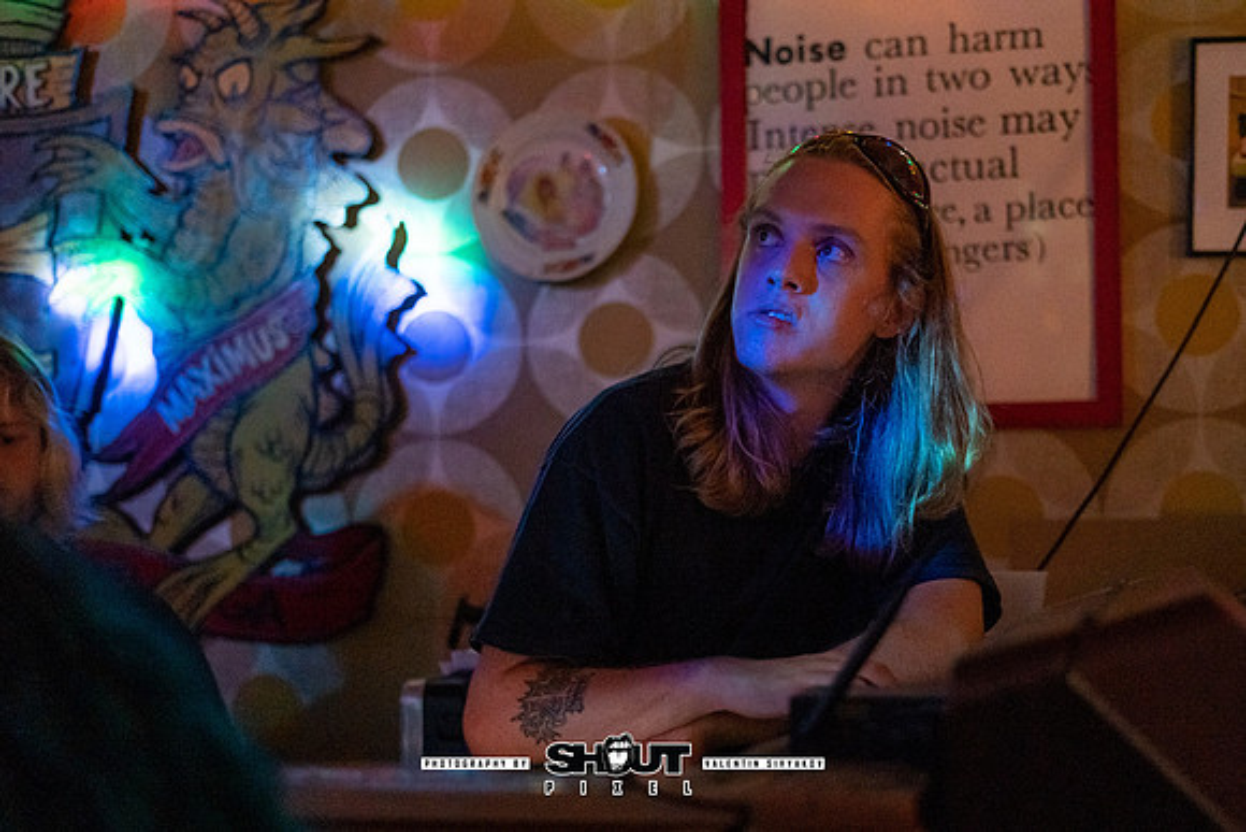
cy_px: 489
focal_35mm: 59
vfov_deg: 22.9
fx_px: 2049
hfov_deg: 33.7
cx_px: 734
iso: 3200
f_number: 1.8
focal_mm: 50
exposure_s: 1/200
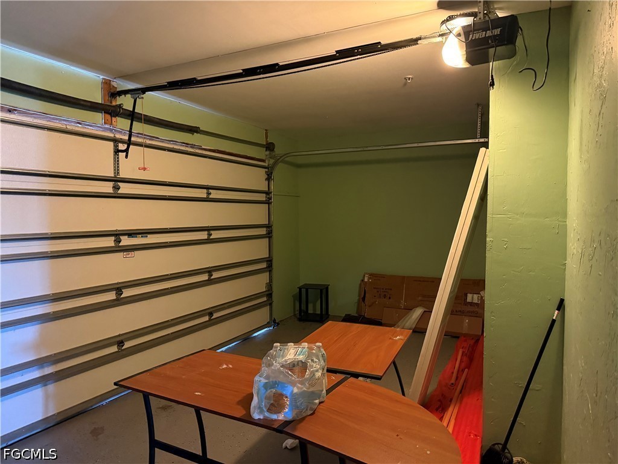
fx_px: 428
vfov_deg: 56.8
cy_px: 232
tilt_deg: -4.2
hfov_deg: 71.6
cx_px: 309
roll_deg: +0.0
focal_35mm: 24
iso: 1000
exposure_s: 1/30
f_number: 1.78
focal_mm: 6.76
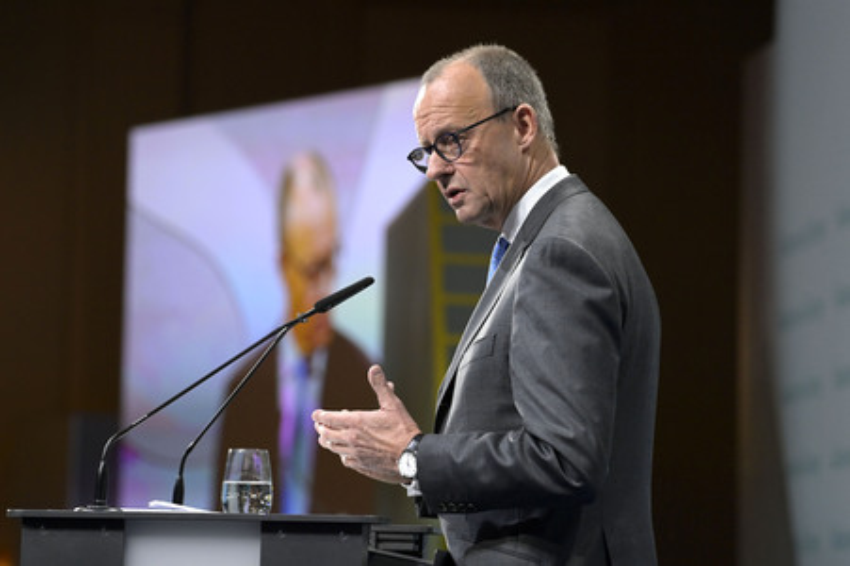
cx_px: 425
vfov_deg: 6.9
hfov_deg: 10.3
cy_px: 283
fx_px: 4719
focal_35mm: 200
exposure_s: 1/800
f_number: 5.6
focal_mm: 200
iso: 4000
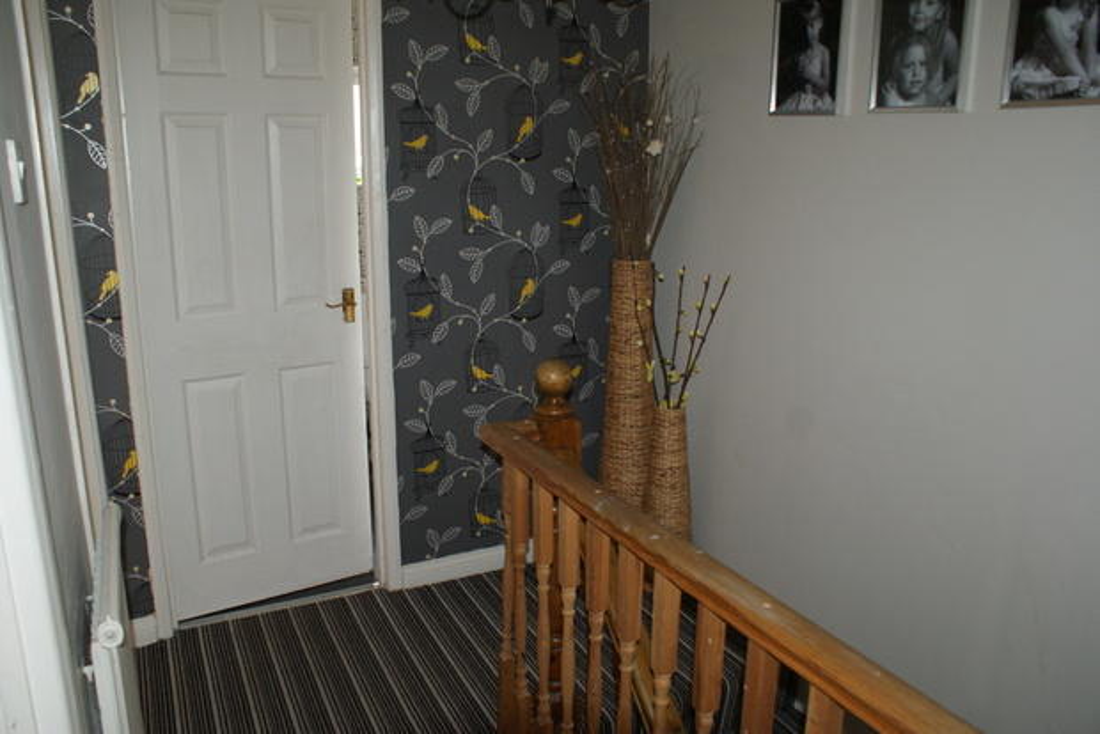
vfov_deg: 48.0
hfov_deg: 67.4
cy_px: 367
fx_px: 825
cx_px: 550
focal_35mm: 27
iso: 400
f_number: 5.6
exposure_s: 1/60
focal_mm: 18
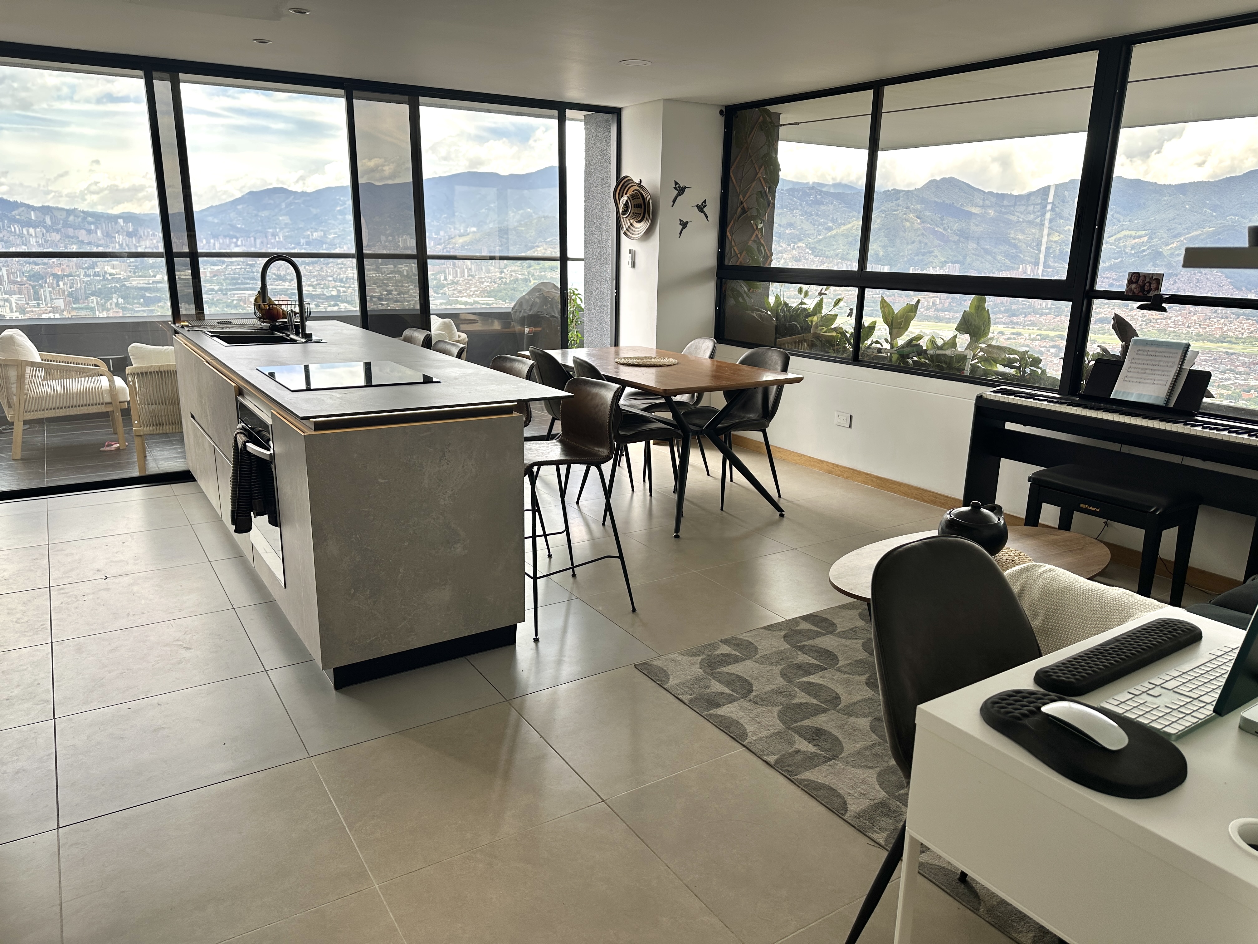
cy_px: 472
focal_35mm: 24
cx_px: 629
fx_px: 872
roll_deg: -0.9
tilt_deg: -15.0
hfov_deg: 71.6
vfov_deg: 56.8
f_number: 1.78
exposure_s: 1/172
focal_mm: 6.86
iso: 64
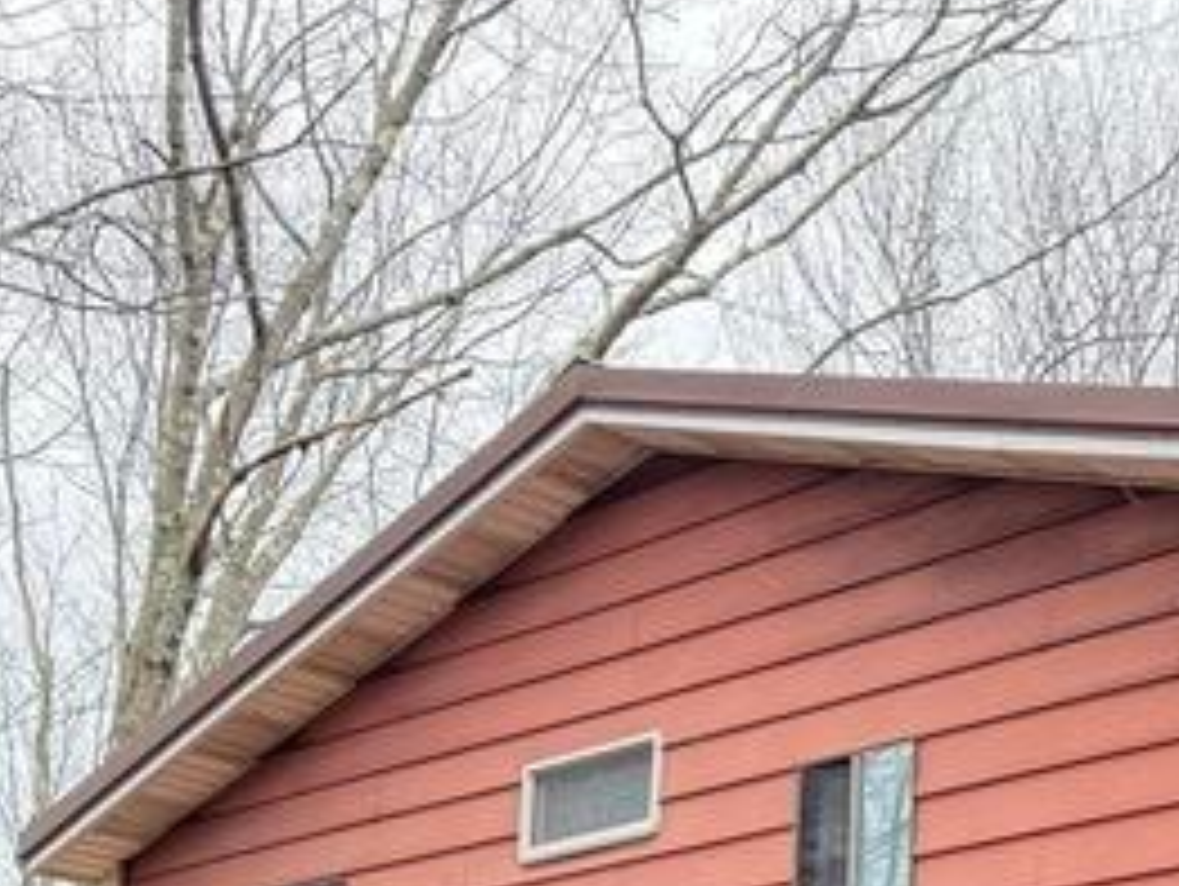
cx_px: 1195
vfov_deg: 17.5
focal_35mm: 78
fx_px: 2659
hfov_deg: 23.9
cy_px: 1223
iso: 200
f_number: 1.78
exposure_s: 1/108
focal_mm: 6.76
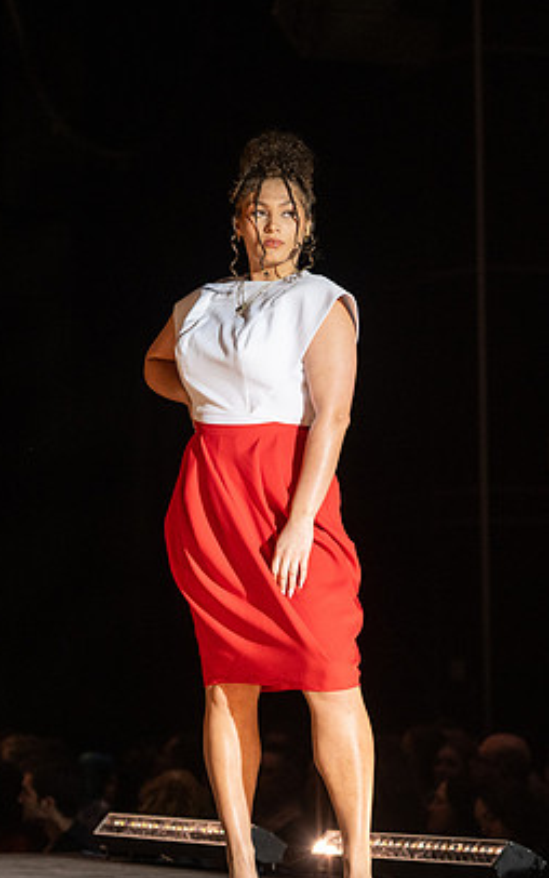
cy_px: 464
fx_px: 3971
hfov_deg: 7.9
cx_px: 283
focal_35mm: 166
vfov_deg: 12.6
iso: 640
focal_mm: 85
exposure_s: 1/800
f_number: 2.8
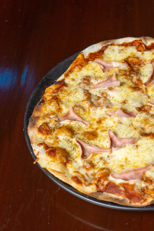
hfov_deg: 17.5
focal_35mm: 77
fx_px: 494
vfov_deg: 26.3
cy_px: 110
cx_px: 140
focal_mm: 28
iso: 125
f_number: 4.5
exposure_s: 1/200
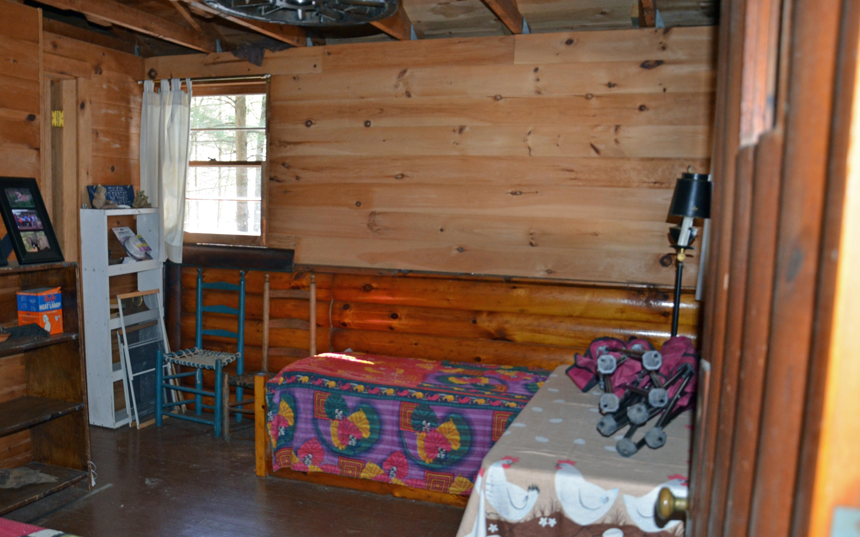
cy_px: 317
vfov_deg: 40.4
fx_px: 727
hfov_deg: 61.1
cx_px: 381
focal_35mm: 31
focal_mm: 18
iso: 800
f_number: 3.5
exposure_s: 1/60
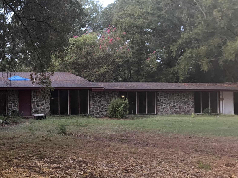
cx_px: 24
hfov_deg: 37.7
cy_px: 105
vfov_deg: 30.8
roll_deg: +0.5
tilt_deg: -1.0
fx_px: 323
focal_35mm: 47
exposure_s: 1/7
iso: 500
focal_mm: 6.76
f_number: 1.78
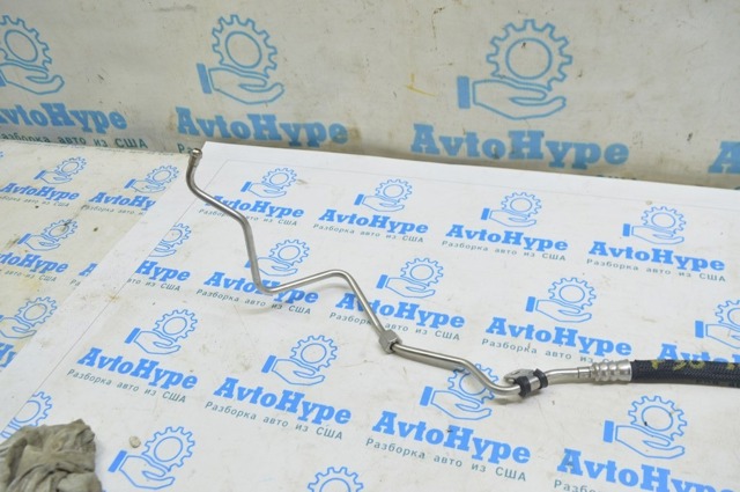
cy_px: 246
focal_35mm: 33
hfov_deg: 57.3
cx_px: 370
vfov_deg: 39.9
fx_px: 677
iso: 400
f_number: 5.6
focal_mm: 22
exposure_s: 1/20
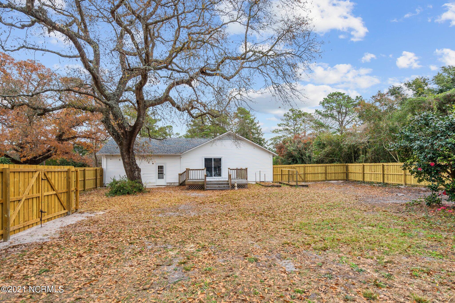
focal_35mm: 18
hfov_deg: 90.0
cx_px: 228
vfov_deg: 67.4
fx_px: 227
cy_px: 152
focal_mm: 18
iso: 100
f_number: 4
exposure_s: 1/200
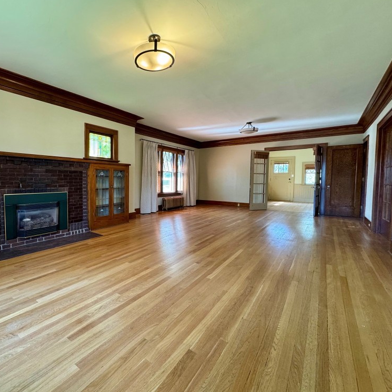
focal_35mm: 17
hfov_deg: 82.3
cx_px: 146
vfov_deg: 84.0
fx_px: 218
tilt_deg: -3.5
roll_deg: -0.4
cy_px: 192
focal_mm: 2.22
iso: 250
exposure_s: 1/60
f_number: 2.2
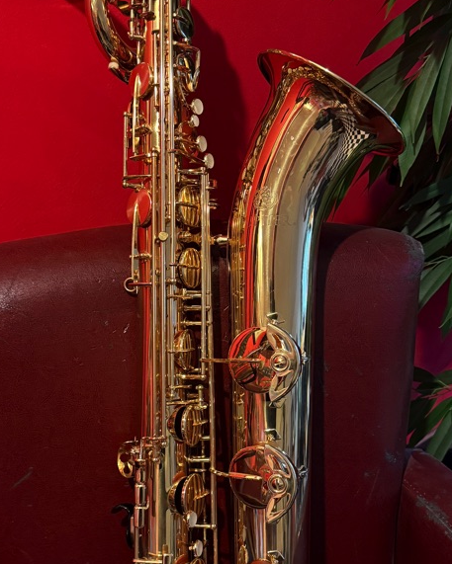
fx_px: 702
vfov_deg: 43.5
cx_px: 192
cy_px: 349
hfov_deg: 35.6
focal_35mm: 42
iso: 800
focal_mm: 6.76
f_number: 1.78
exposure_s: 1/25
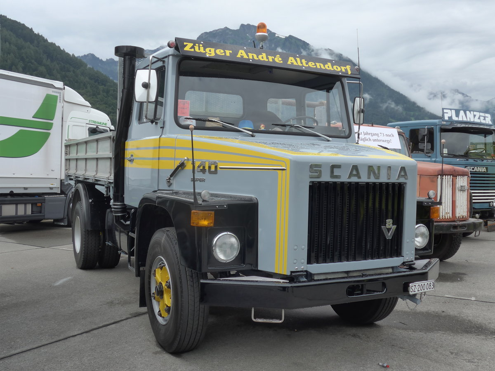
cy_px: 186
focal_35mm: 36
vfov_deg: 39.7
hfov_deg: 51.4
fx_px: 515
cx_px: 248
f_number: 2.8
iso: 160
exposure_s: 1/800
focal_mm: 7.5
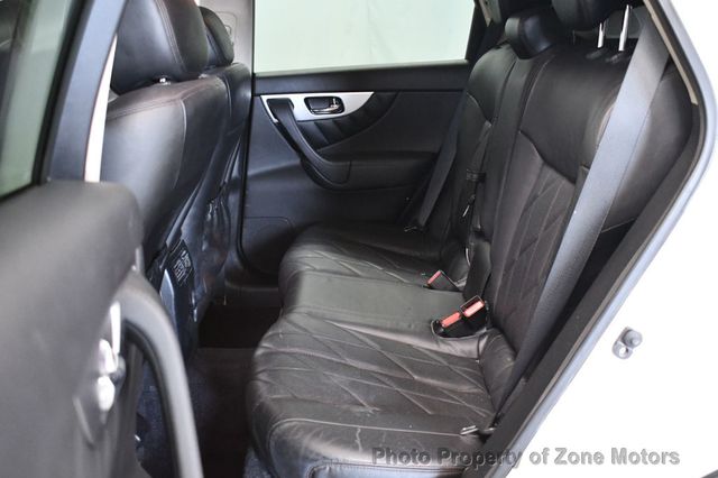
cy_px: 239
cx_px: 359
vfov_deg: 35.9
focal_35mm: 37
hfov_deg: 51.9
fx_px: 738
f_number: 4
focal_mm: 25
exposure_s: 1/60
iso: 5000
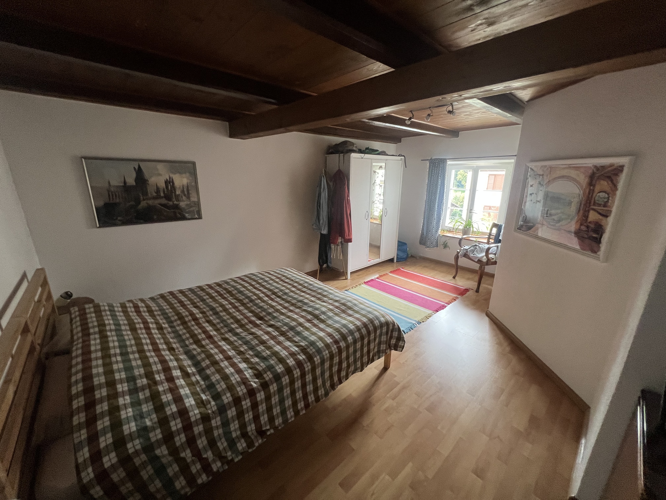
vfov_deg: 89.9
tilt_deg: -15.1
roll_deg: +0.1
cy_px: 250
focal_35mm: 13
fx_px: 250
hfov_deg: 106.2
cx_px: 333
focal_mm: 1.57
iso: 250
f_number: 1.8
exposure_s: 1/60
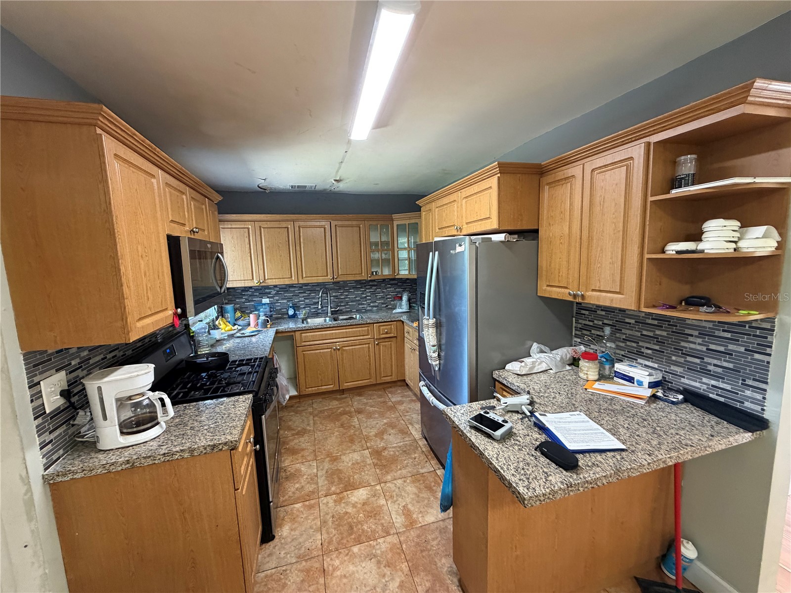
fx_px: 320
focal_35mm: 14
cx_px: 396
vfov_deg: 85.7
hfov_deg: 102.1
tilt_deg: -6.7
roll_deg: +1.7
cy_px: 296
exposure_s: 1/60
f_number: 2.2
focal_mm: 2.22
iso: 400
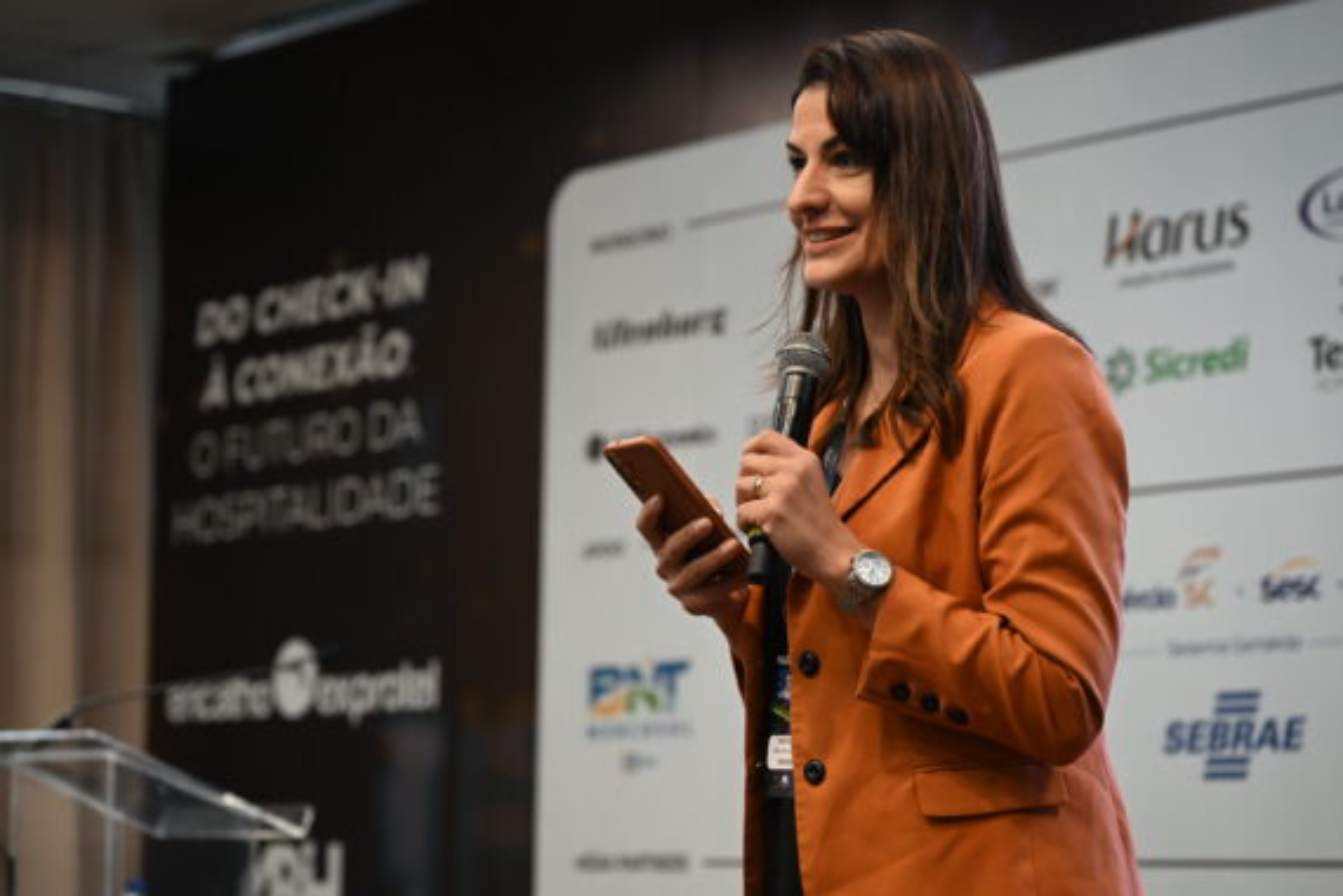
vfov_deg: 15.4
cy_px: 448
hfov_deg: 22.9
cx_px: 672
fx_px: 3320
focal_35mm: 89
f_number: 4
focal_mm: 89
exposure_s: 1/100
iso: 1600
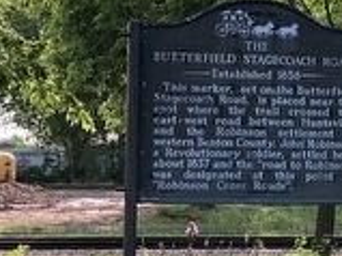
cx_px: 237
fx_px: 1392
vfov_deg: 10.5
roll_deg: +0.0
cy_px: 125
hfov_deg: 14.0
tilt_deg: +1.9
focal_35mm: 141
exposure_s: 1/281
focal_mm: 4
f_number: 1.8
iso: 20
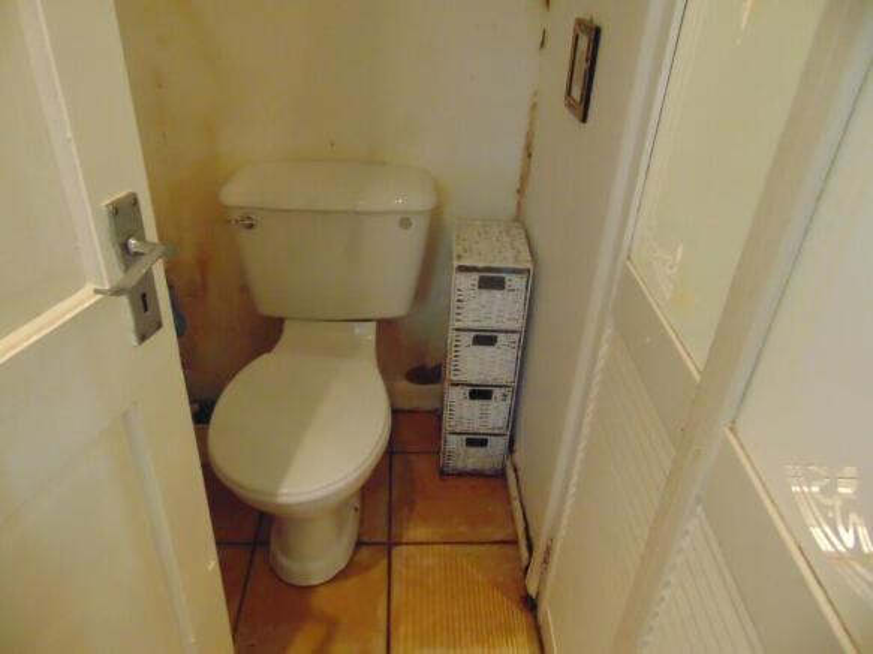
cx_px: 436
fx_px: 630
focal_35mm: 25
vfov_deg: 54.9
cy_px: 327
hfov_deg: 69.4
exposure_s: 1/25
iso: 640
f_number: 3
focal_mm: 4.5
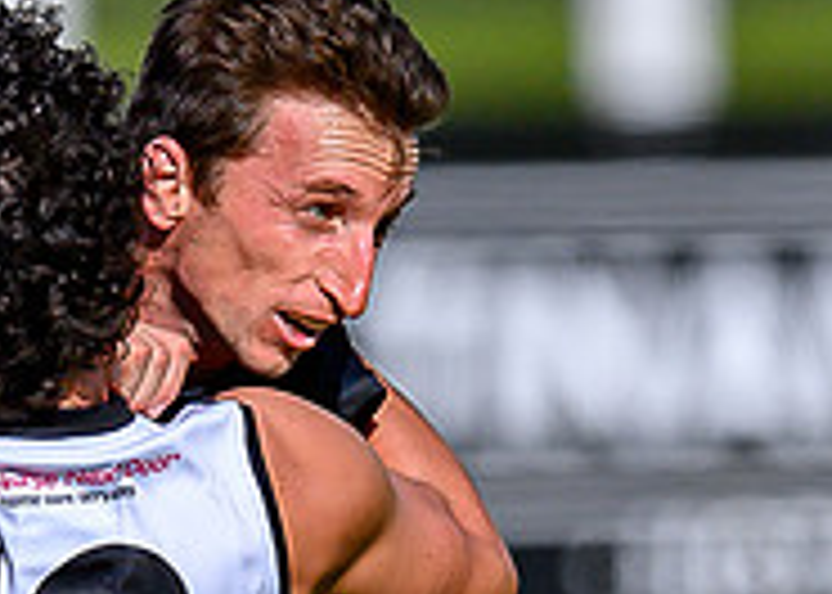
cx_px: 20
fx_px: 85885
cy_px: 834
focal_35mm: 3636
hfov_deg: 0.6
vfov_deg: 0.4
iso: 160
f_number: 4
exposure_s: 1/3200
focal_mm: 500
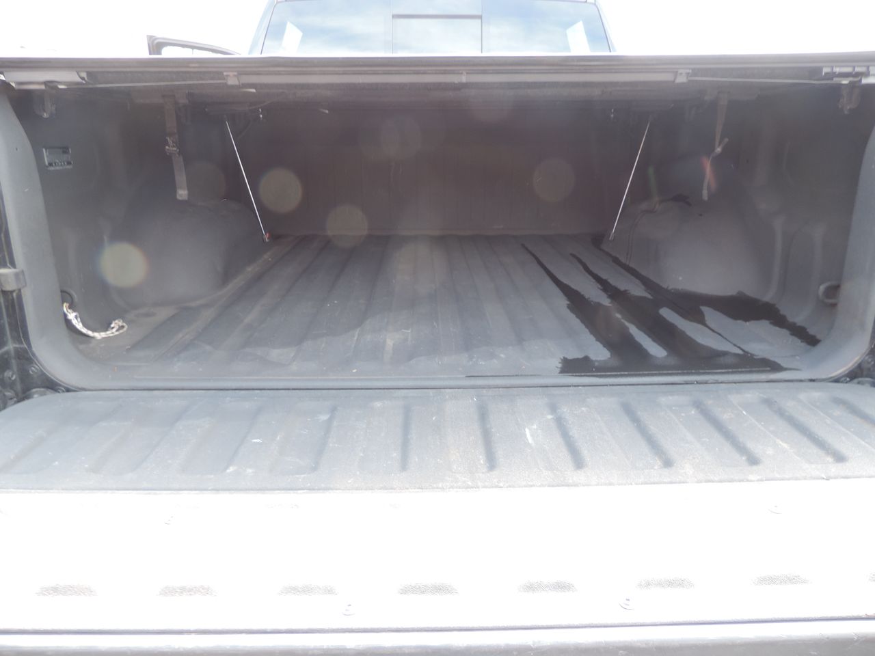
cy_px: 328
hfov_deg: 71.6
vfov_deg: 56.8
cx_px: 438
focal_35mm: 24
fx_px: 607
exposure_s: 1/30
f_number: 3
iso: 80
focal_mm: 4.3
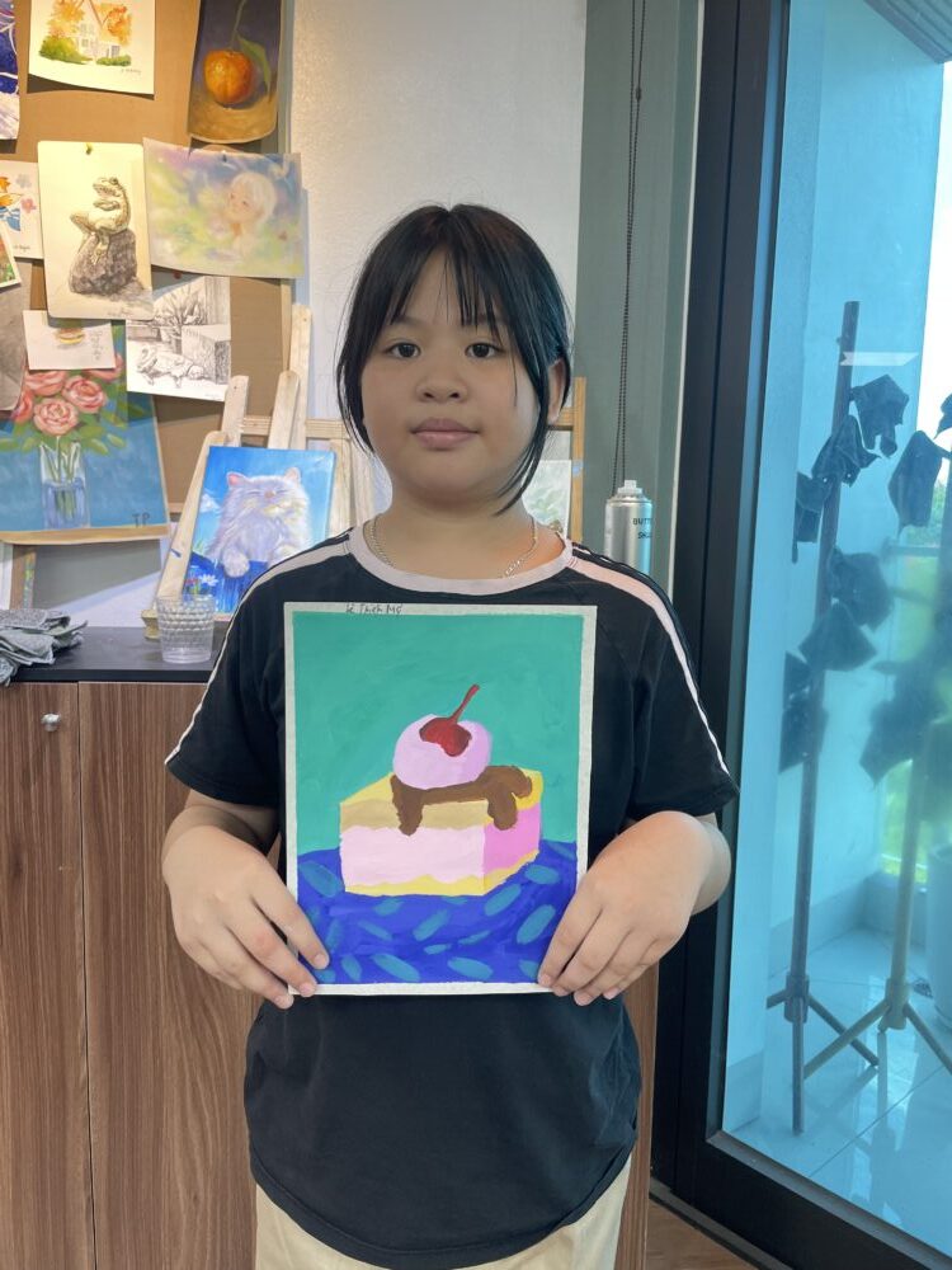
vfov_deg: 67.3
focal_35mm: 26
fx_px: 953
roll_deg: -1.8
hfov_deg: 53.1
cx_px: 476
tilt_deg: -6.6
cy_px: 635
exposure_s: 1/100
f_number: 1.6
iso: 100
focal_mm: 4.2
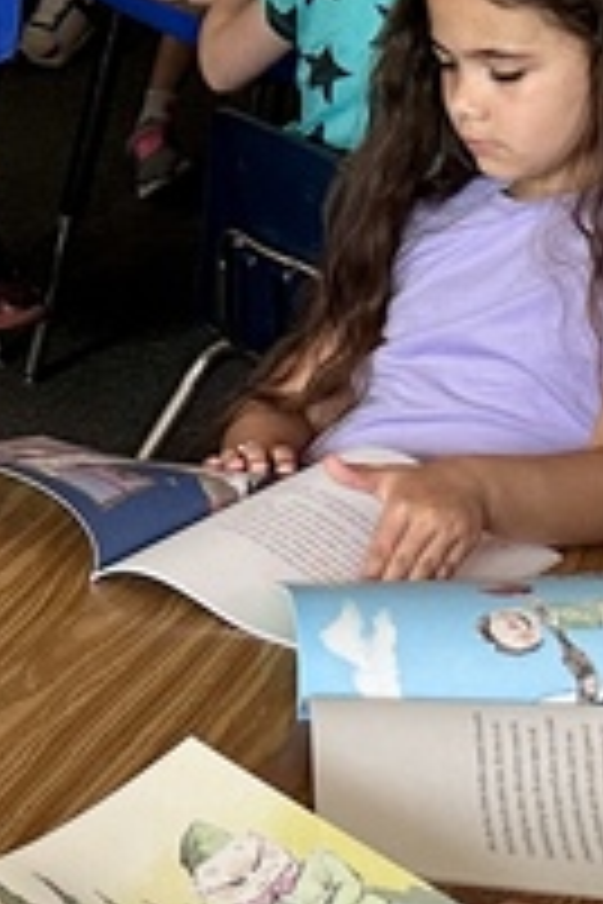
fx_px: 3191
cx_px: -567
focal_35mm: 127
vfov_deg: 15.6
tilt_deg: -29.1
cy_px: 1030
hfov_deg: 10.1
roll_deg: -3.9
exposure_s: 1/60
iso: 200
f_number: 1.78
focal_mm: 6.86
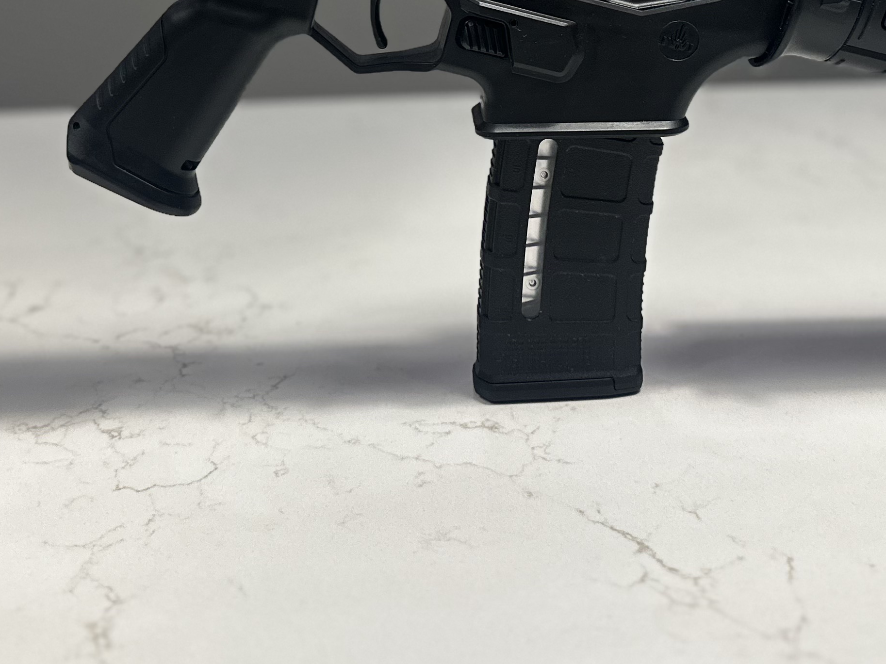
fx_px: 1356
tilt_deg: -9.3
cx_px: 469
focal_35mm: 53
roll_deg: +1.1
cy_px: -22
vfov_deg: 25.9
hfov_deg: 36.2
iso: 200
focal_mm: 6.86
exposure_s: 1/120
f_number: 1.78
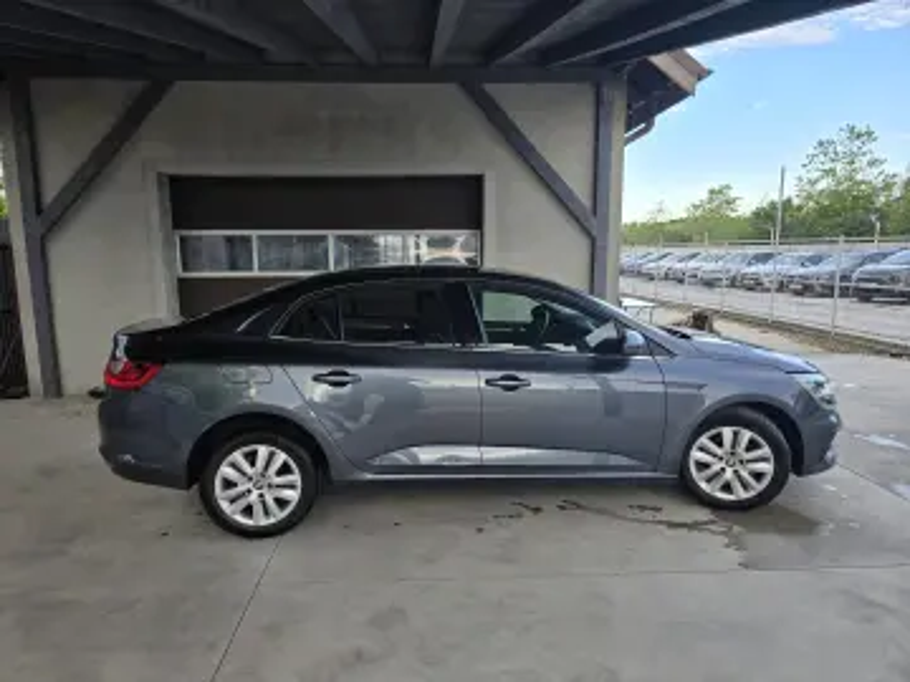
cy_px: 341
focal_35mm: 23
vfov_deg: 58.9
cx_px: 455
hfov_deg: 73.9
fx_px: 605
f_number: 1.7
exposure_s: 1/180
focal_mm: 6.3
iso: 32
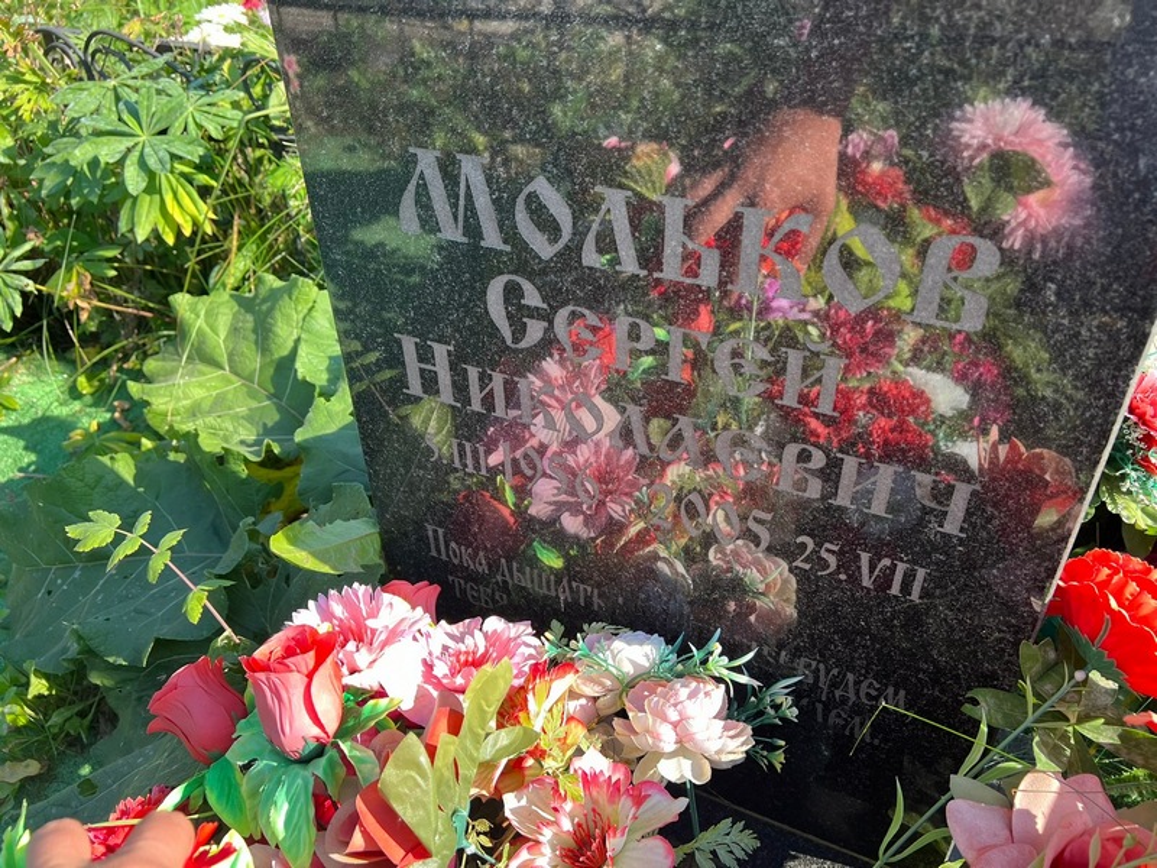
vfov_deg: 53.1
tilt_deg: -32.7
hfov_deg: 67.3
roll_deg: +0.9
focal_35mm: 26
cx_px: 578
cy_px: 434
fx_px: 869
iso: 50
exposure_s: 1/411
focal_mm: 5.7
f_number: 1.5
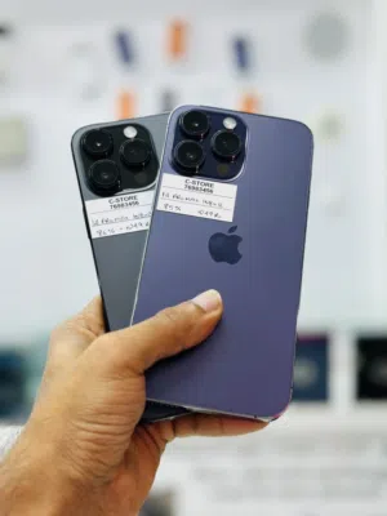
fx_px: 716
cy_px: 258
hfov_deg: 30.3
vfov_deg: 39.7
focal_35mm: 48
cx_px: 194
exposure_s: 1/126
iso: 50
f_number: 1.78
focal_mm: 6.76
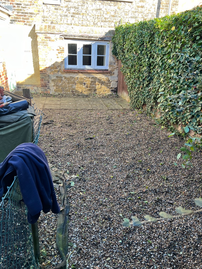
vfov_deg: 67.3
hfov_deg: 53.1
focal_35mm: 26
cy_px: 134
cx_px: 101
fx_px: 202
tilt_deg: -20.6
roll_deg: -1.4
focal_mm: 5.7
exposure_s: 1/145
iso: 32
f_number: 1.5
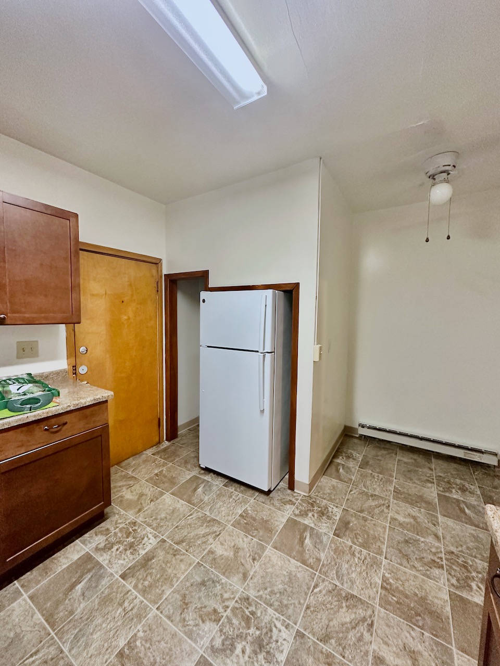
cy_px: 333
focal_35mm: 14
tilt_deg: -4.7
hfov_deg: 85.7
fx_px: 270
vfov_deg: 102.1
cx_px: 250
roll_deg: -0.7
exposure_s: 1/60
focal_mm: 2.22
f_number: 2.2
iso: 500
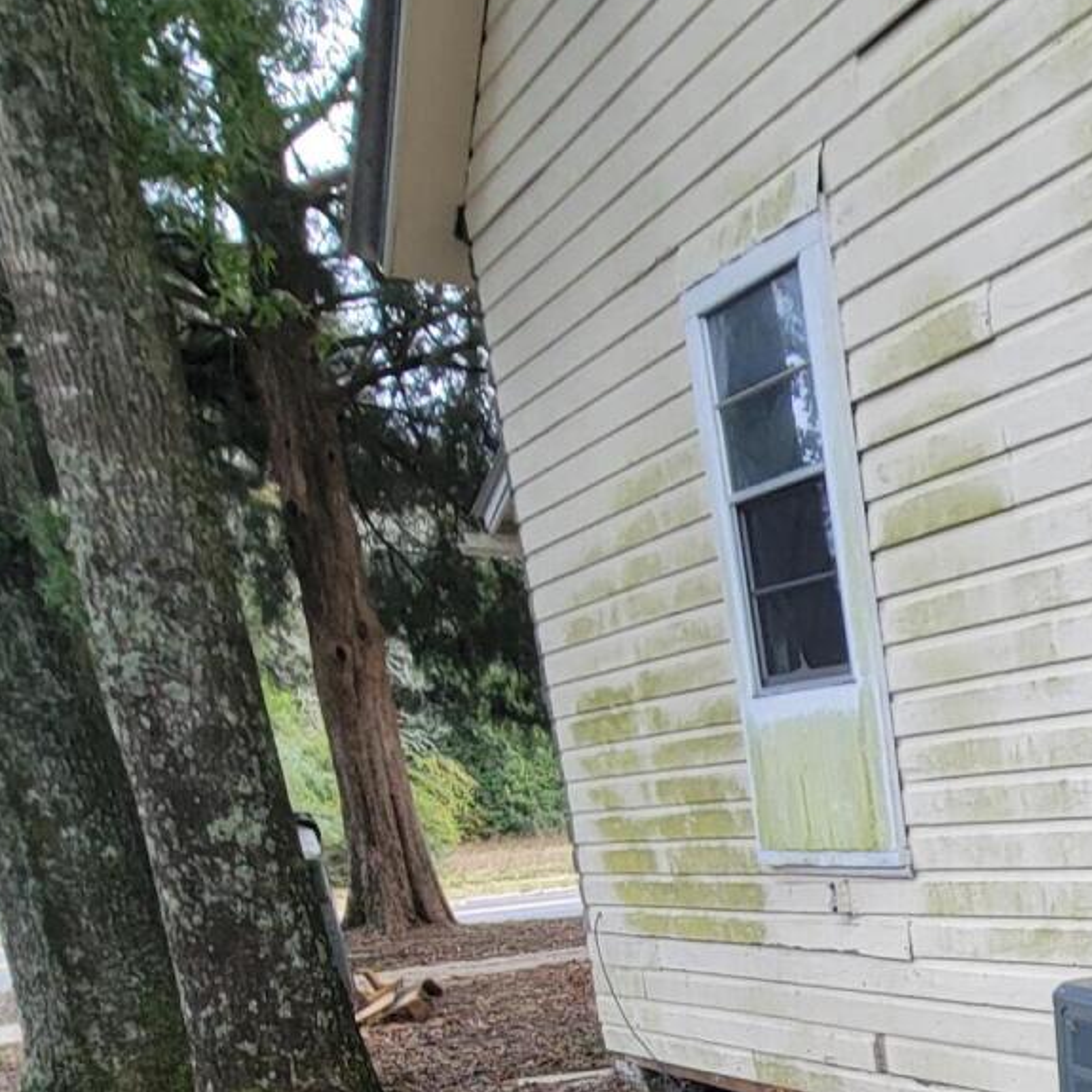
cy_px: 1200
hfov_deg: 32.6
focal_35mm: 40
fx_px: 1428
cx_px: 1381
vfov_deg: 35.7
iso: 50
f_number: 2.2
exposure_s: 1/132
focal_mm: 2.2
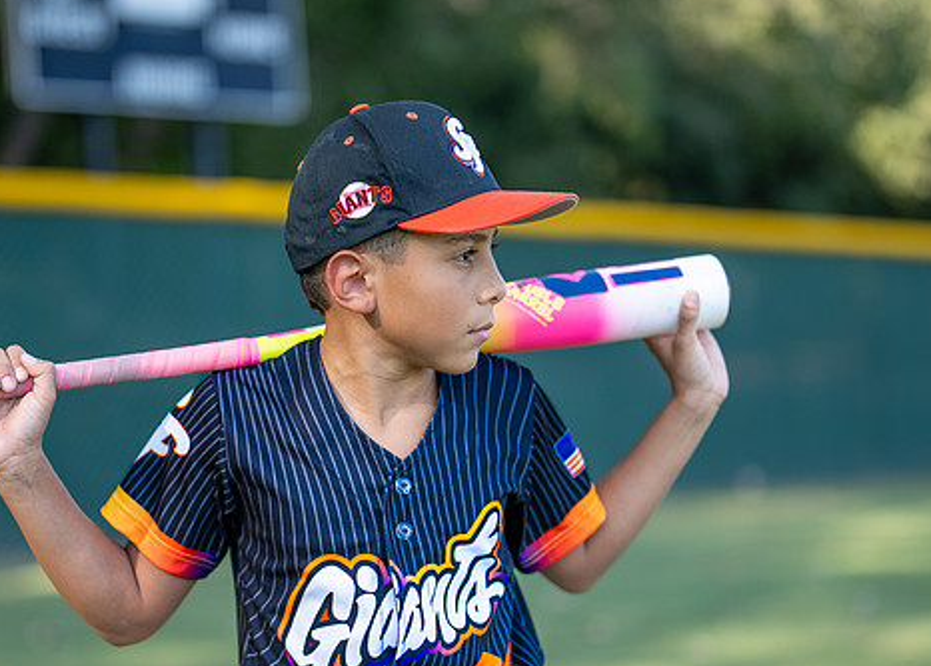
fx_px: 2248
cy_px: 392
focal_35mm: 85
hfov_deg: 23.4
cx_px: 414
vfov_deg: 16.8
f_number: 1.2
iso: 160
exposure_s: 1/2000
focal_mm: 50
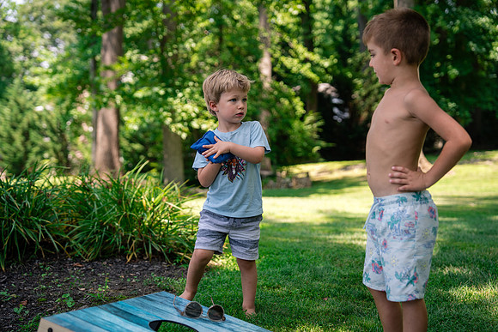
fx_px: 719
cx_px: 249
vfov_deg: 26.0
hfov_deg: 38.2
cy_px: 166
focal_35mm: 52
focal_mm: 52
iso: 250
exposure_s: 1/800
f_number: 2.8
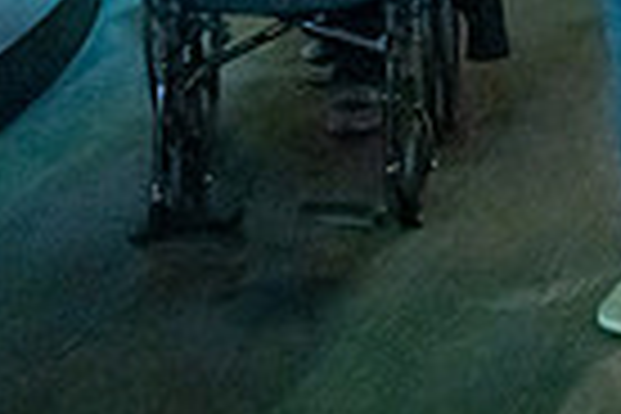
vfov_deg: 13.1
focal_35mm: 101
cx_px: 720
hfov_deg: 19.2
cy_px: -112
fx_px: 1742
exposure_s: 1/50
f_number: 5.6
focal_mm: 24
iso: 12800
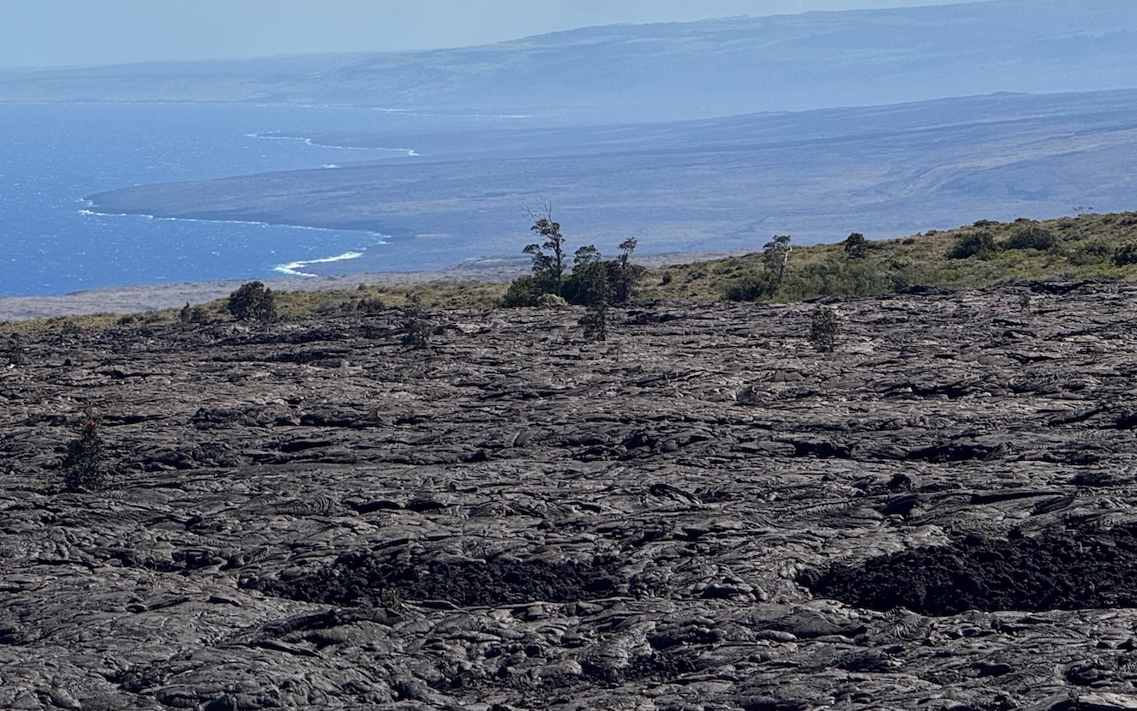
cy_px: 102
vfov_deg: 7.1
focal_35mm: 184
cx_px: 346
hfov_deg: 11.4
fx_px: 5703
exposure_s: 1/3195
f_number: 2.8
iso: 50
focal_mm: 15.66
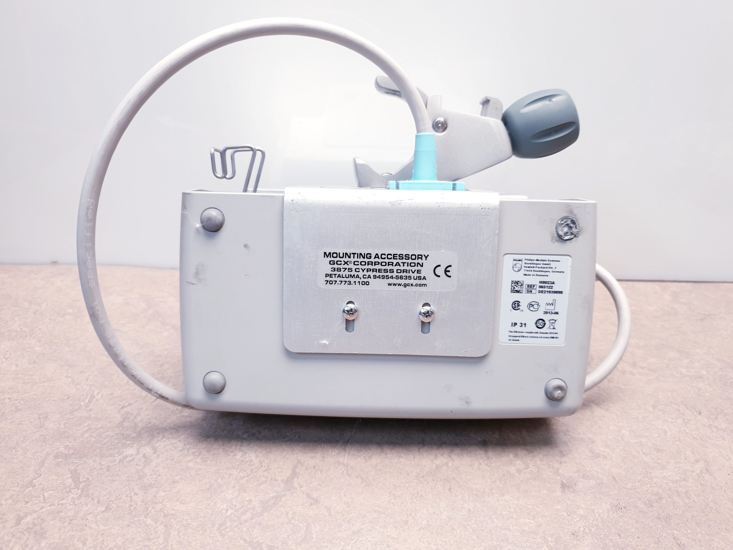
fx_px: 551
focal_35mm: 26
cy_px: 275
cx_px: 366
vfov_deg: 53.1
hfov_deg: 67.3
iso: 50
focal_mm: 4.3
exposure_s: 1/50
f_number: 1.5
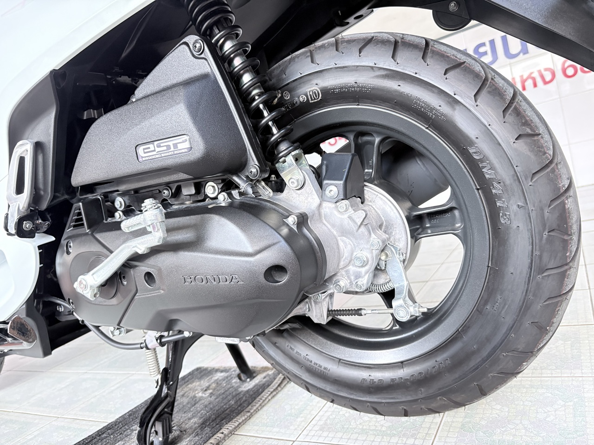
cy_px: 222
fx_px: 446
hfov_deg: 67.3
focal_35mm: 26
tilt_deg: -3.8
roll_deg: +13.6
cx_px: 297
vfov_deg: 53.1
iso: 320
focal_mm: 5.96
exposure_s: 1/60
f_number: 1.6
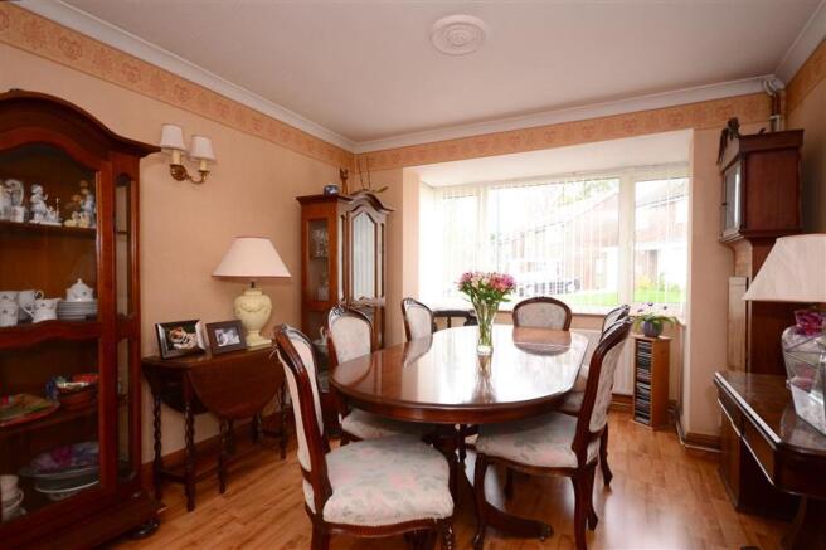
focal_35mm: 18
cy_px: 275
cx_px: 413
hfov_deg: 90.0
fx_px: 413
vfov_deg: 67.4
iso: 400
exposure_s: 1/20
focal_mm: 12
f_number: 5.6
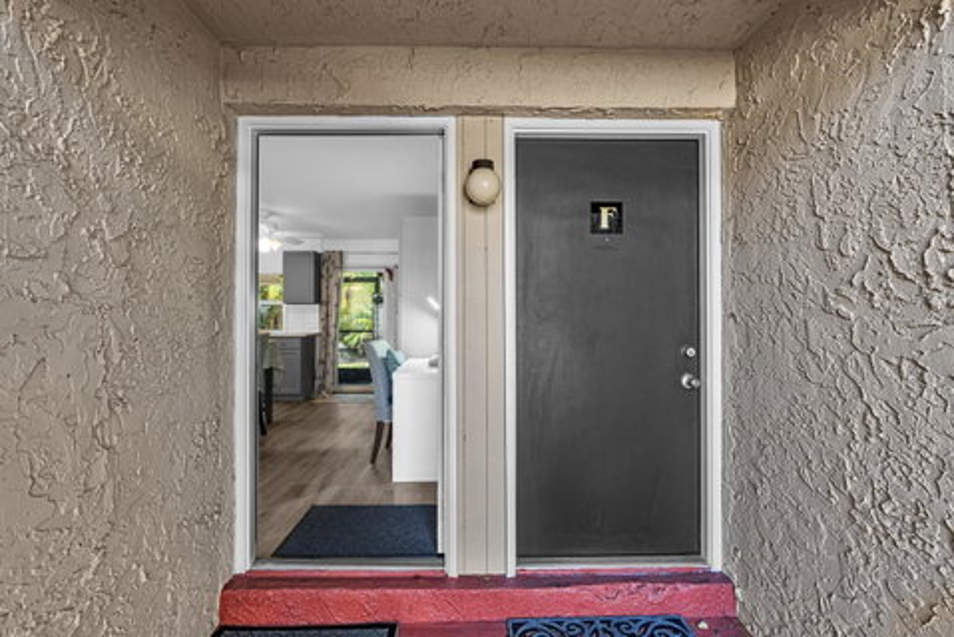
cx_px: 477
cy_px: 318
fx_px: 424
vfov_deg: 73.8
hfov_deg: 96.7
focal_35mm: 16
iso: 400
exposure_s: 1/20
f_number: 8
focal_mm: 16
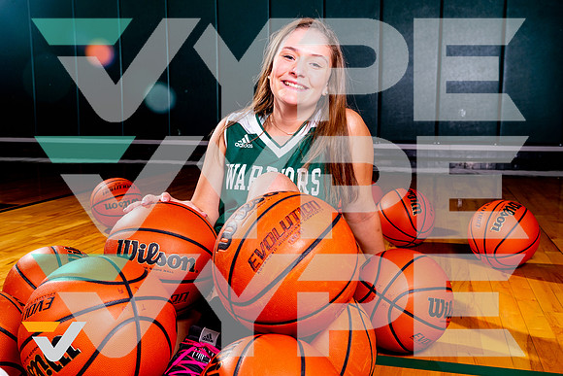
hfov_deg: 51.9
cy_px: 188
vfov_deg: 36.0
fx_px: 579
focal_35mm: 37
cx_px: 282
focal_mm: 37
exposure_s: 1/100
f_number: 8
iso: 200
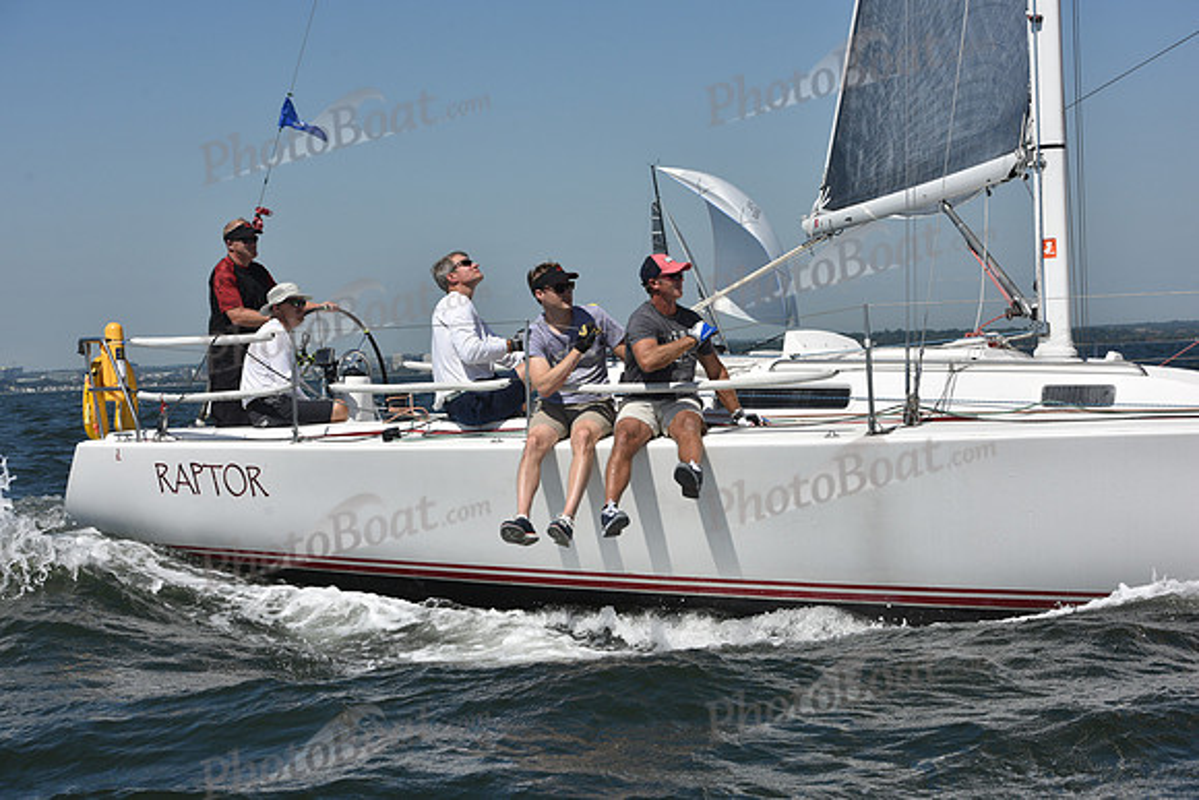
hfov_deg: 28.8
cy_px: 400
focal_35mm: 70
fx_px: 2332
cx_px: 600
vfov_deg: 19.5
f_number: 10
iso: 250
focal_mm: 70
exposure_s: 1/1250
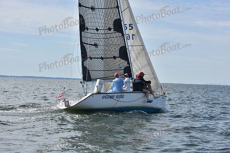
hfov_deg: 20.8
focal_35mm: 98
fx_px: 626
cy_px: 76
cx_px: 115
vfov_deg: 14.0
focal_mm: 98
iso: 320
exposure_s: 1/1000
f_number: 9
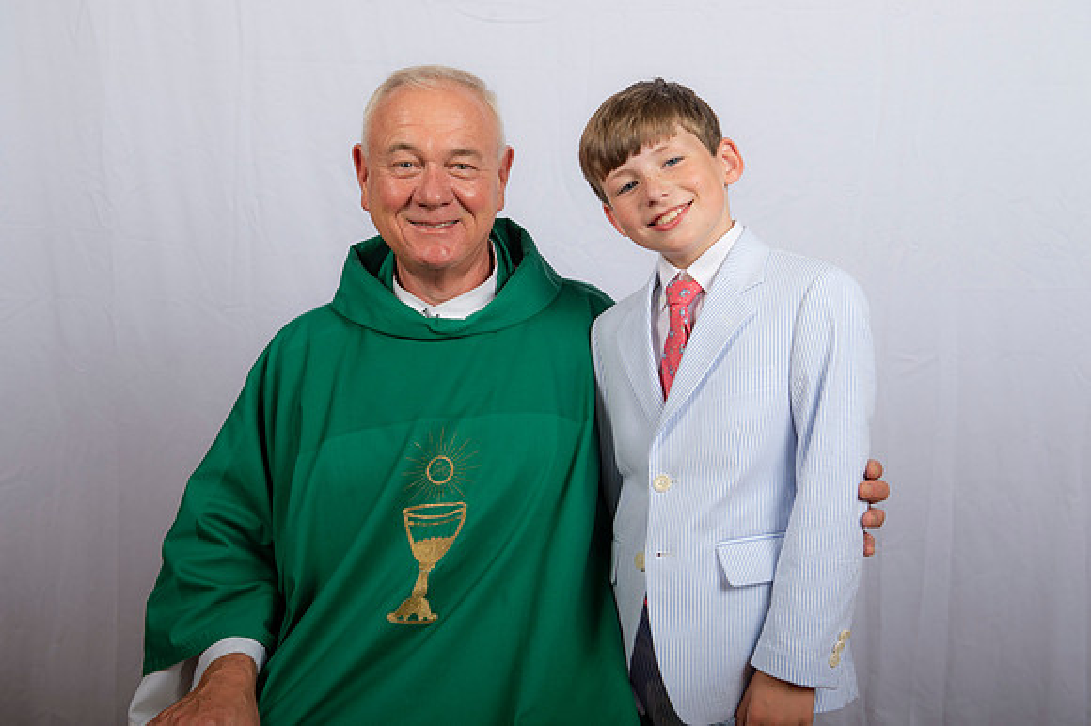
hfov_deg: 38.2
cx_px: 546
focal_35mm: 52
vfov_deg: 26.0
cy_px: 363
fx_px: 1575
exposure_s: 1/200
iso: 320
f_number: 8
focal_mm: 52
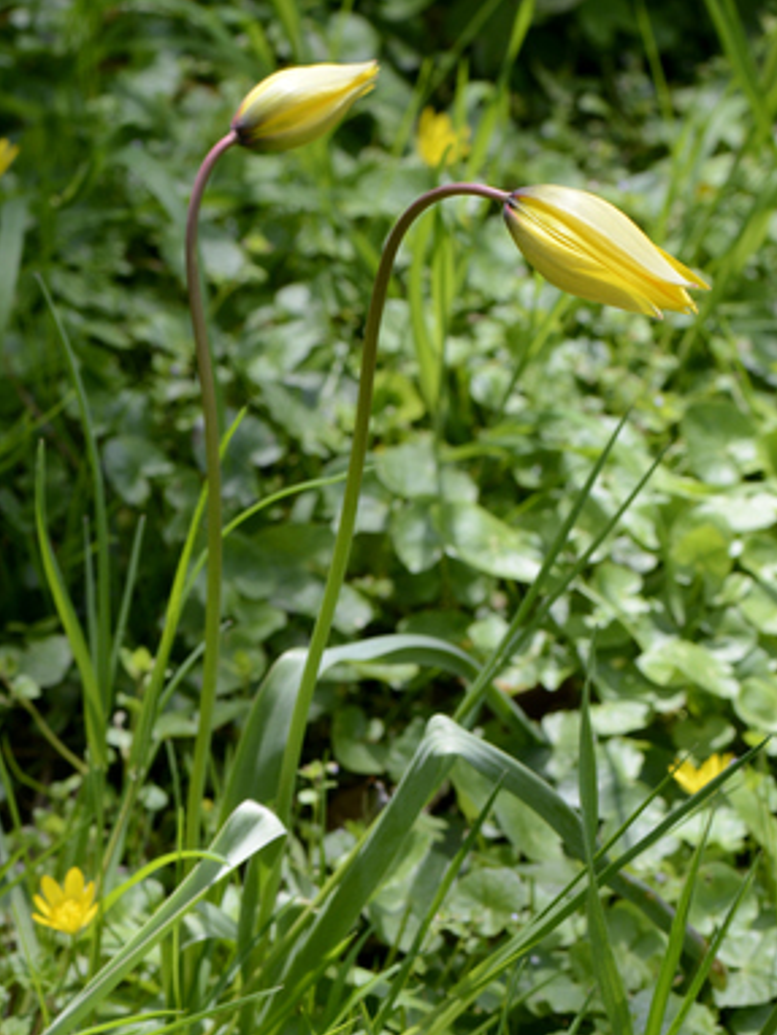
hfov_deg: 11.2
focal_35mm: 132
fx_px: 3946
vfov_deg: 14.9
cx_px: 426
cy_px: 515
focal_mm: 105
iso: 500
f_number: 9
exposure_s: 1/320
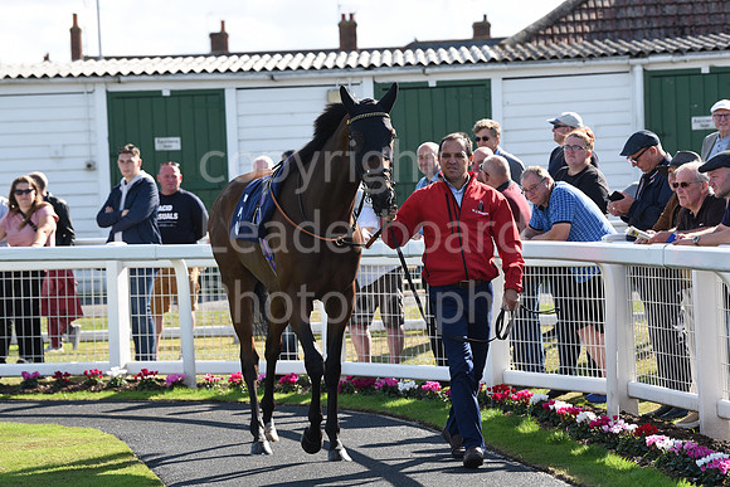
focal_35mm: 155
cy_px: 244
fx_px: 3144
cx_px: 365
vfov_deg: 8.9
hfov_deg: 13.2
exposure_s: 1/800
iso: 500
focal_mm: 155
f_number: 6.3
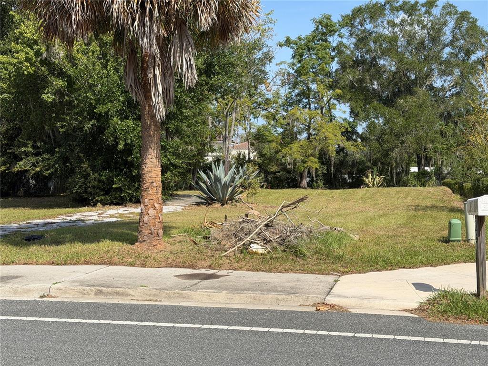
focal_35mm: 48
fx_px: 677
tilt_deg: +0.2
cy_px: 183
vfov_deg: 30.3
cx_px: 244
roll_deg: -0.8
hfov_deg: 39.7
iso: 64
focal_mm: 6.76
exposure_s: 1/4329
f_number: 1.78
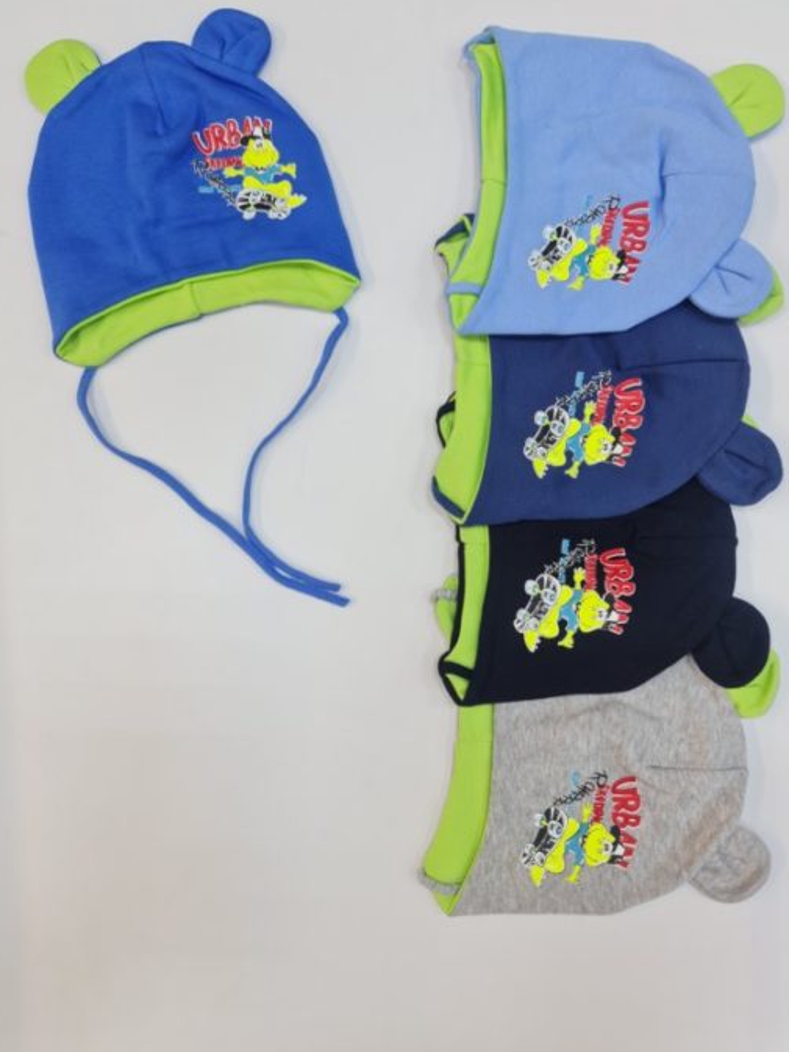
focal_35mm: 26
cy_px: 513
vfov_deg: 67.3
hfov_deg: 53.1
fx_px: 790
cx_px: 399
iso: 160
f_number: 1.8
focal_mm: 7
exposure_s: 1/100
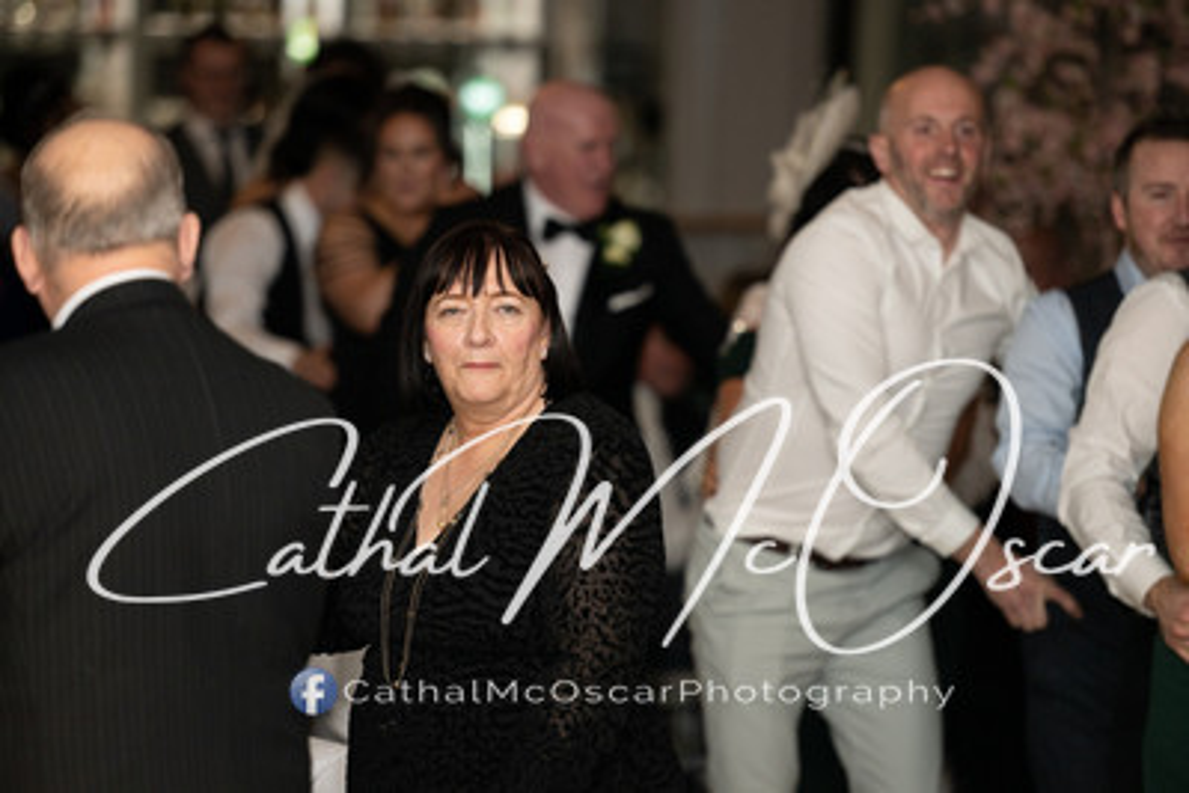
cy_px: 396
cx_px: 594
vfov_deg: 7.9
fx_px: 5782
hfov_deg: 11.7
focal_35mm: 175
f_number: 2.8
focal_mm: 175
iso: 400
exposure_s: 1/200
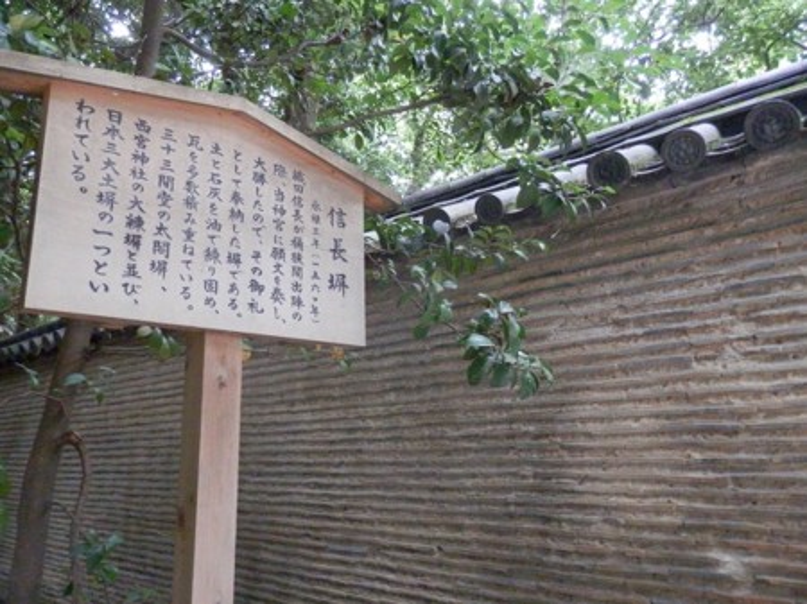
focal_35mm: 25
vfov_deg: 54.8
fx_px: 583
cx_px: 404
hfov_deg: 69.4
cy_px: 302
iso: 800
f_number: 3
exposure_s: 1/40
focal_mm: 4.5
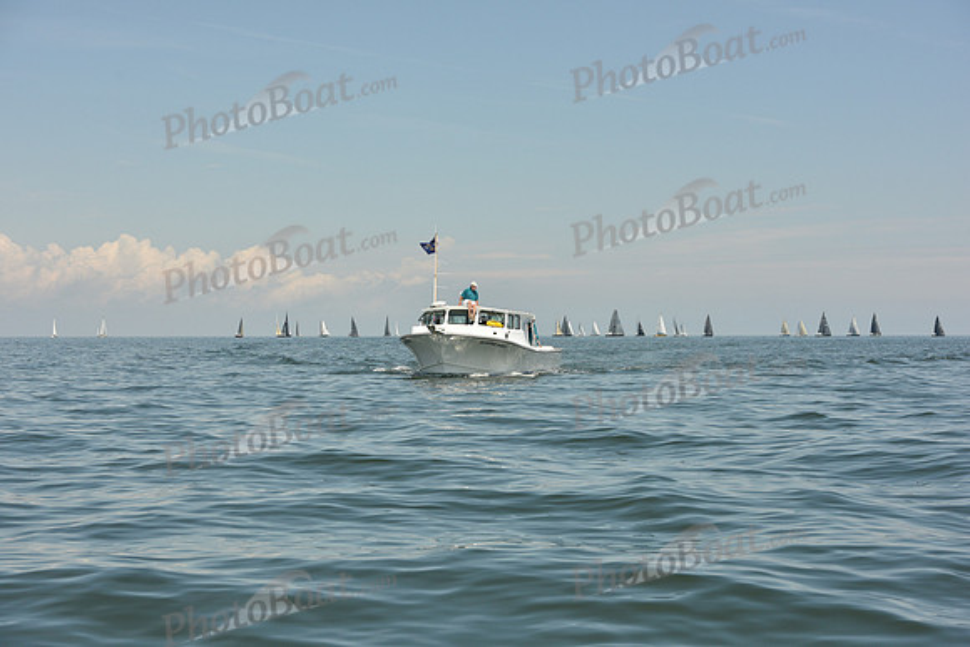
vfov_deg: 19.5
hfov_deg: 28.8
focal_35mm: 70
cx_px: 485
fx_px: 1886
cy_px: 324
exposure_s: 1/1250
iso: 320
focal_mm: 70
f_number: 10
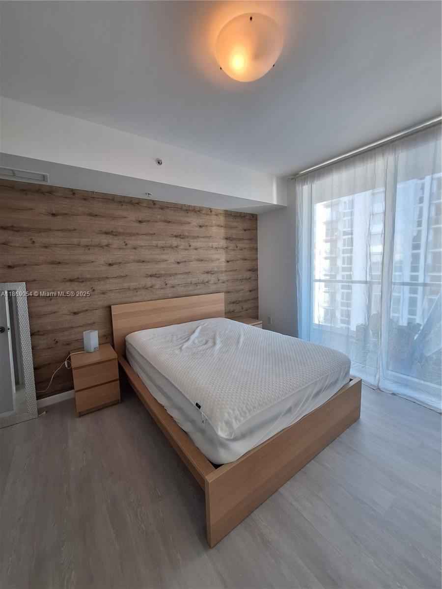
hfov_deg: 89.9
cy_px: 294
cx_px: 221
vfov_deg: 106.2
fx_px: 221
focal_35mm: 13
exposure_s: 1/60
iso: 50
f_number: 2.2
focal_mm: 1.74
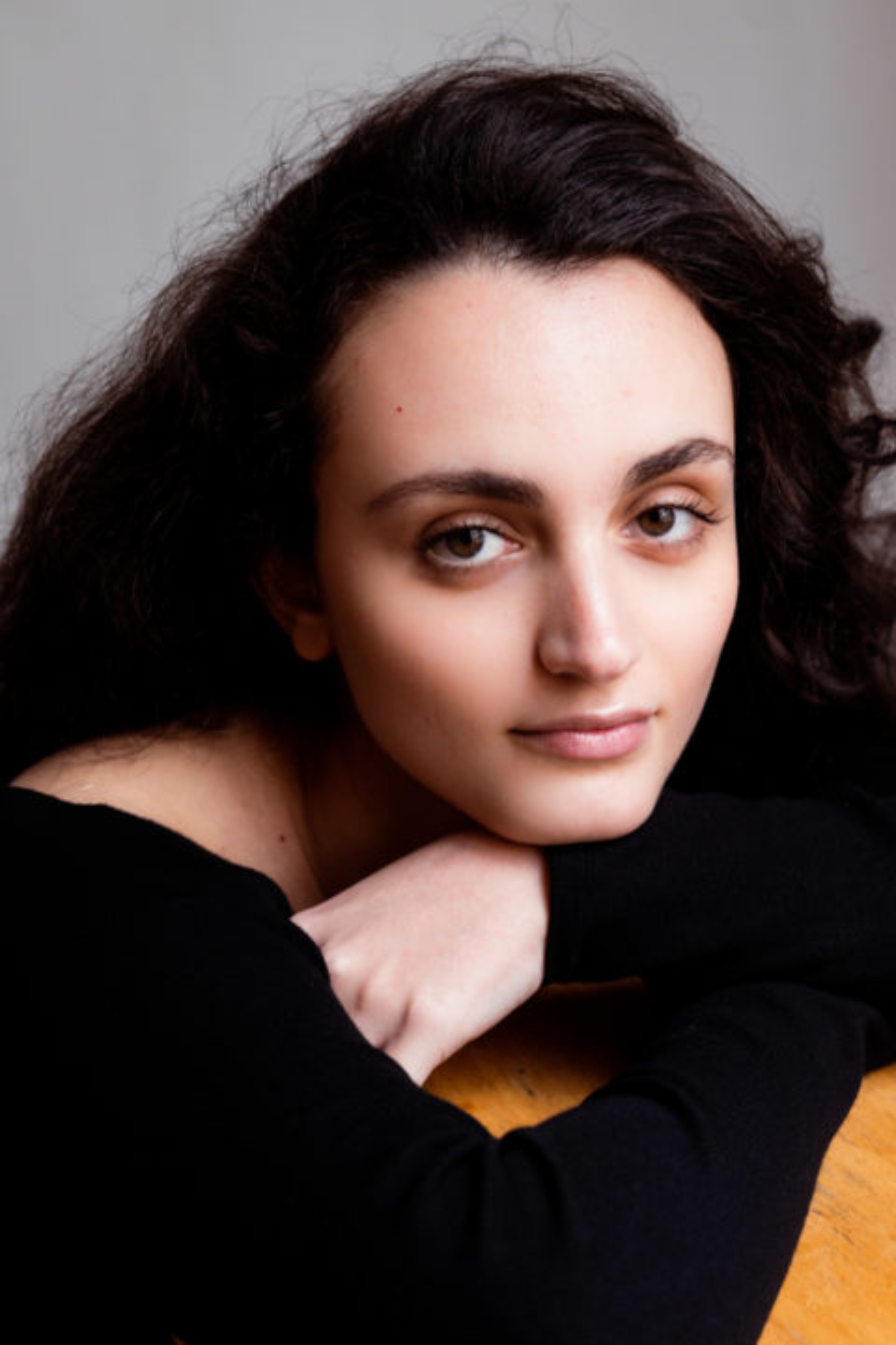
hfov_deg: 20.3
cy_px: 672
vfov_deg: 30.1
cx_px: 448
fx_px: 2501
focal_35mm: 67
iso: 400
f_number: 4
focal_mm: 44.9
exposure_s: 1/100
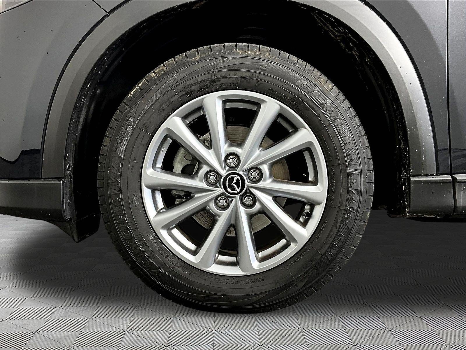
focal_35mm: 29
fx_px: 390
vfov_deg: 48.2
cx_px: 233
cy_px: 175
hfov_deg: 61.7
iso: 50
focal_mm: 3
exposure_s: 1/60
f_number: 1.8
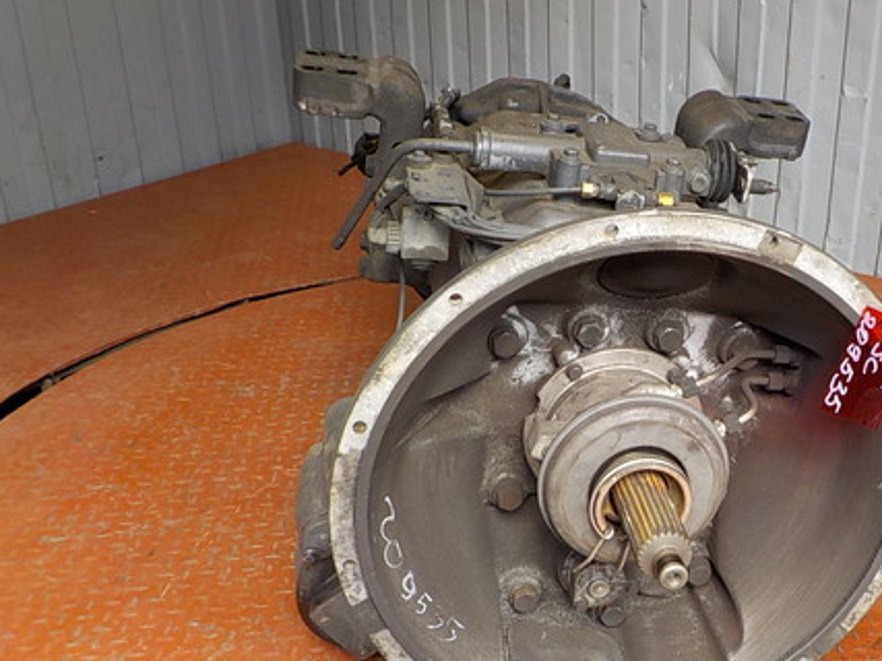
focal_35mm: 45
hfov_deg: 41.2
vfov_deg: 32.1
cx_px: 624
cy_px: 370
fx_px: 1146
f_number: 3.3
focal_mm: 4.1
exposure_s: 1/40
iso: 125
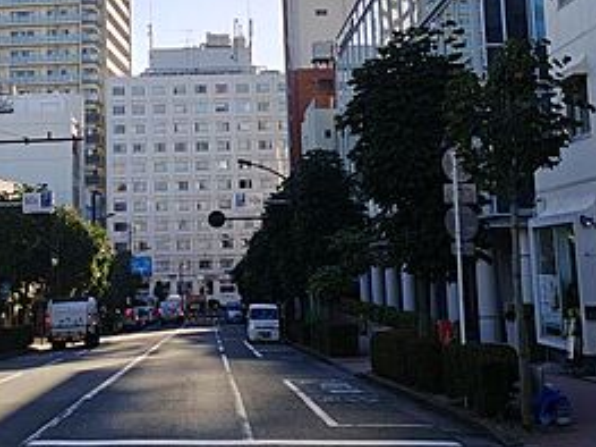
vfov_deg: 19.8
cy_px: 50
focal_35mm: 73
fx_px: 1256
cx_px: 224
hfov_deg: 26.6
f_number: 1.88
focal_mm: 5.56
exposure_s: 1/1697
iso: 50
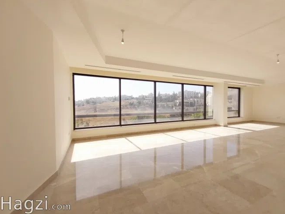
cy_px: 108
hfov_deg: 102.0
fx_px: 115
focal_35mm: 14
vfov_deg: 85.7
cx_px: 146
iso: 65
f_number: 2.2
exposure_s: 1/398
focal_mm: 1.3
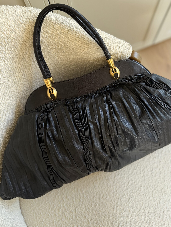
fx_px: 184
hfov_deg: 49.6
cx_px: 96
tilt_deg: -74.0
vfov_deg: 63.2
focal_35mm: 28
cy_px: 100
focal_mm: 6.76
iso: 200
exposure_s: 1/80
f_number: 1.78
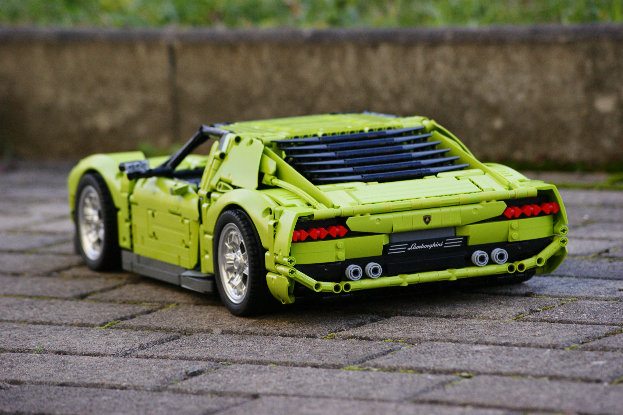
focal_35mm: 195
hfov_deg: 10.6
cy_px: 208
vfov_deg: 7.0
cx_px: 312
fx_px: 3373
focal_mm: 130
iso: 400
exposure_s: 1/250
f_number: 5.6
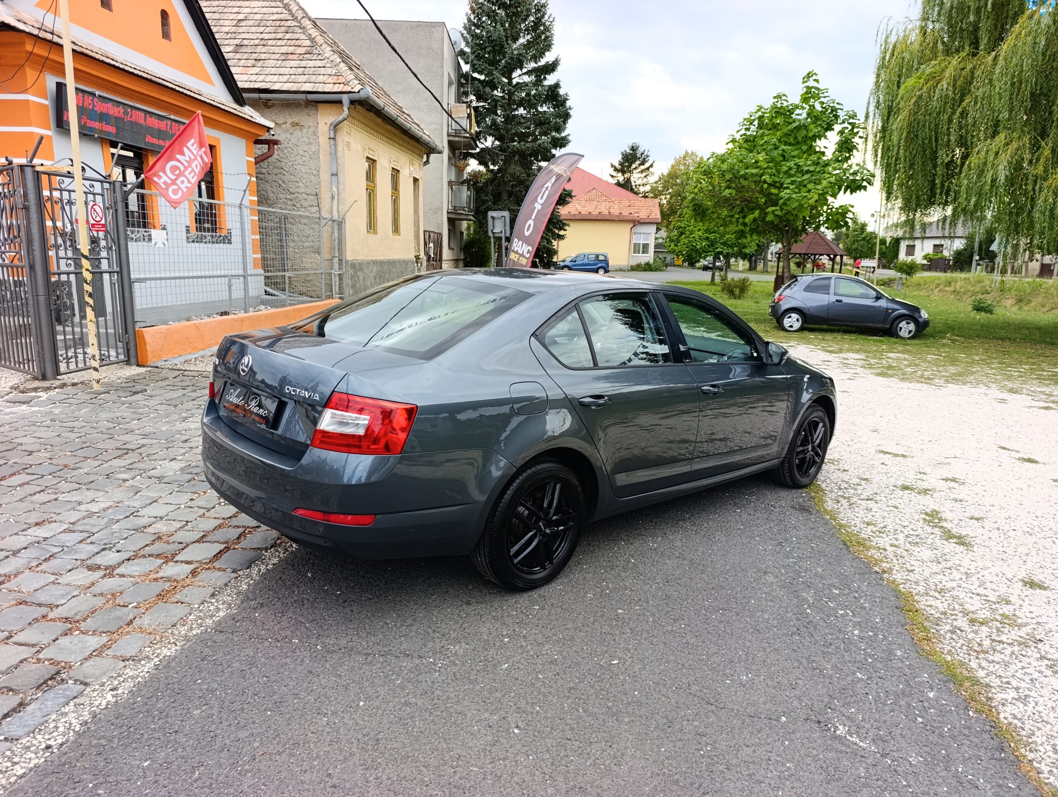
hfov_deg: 73.8
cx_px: 529
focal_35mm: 23
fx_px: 704
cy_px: 398
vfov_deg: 59.0
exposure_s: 1/100
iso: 64
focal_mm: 6.14
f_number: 1.6
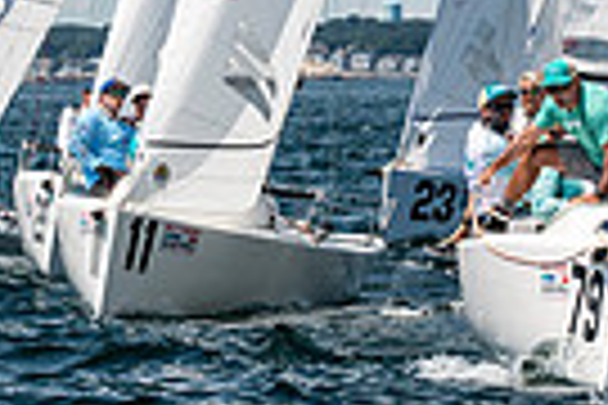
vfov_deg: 2.4
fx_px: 9829
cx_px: 212
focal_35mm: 582
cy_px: -164
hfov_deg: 3.5
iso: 160
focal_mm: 130
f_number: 6.3
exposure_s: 1/800
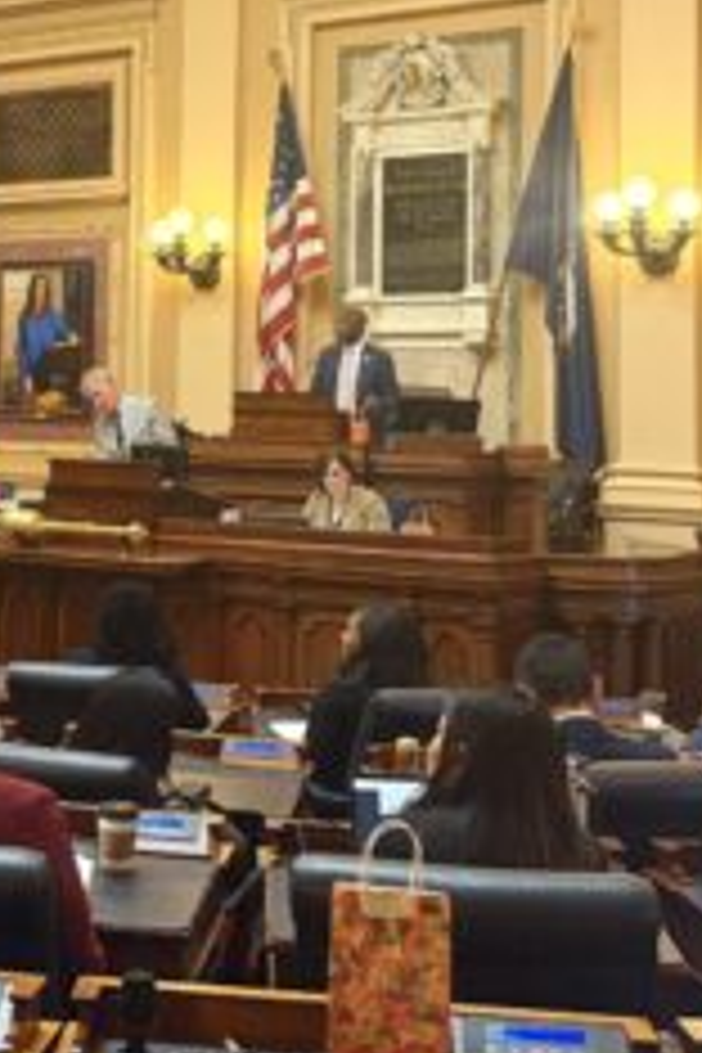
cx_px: 27
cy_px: 288
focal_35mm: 64
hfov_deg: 20.7
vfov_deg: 31.0
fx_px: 1872
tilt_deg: +3.4
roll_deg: -0.3
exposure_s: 1/120
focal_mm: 6.76
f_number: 1.78
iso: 400
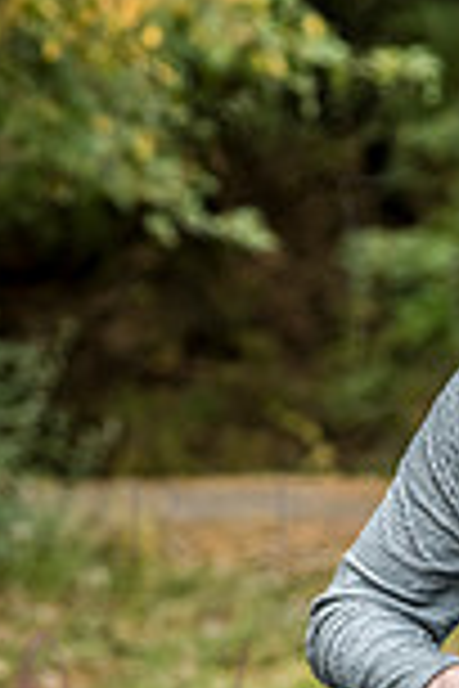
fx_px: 10422
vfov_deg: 3.8
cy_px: 679
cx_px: 567
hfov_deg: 2.5
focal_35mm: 545
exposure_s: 1/400
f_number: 7.1
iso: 800
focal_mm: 185
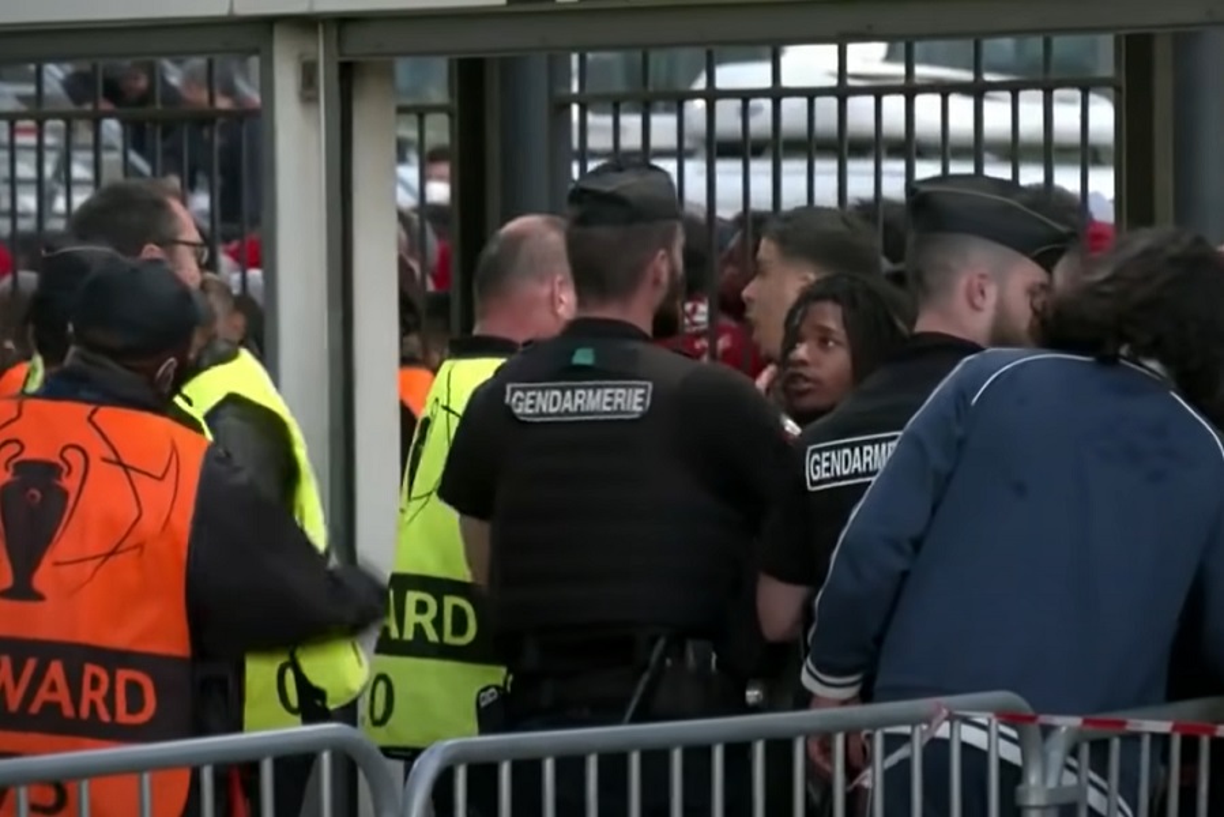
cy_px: 408
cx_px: 612
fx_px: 15304
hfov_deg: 4.6
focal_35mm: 450
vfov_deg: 3.1
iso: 800
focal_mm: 300
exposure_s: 1/500
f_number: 9
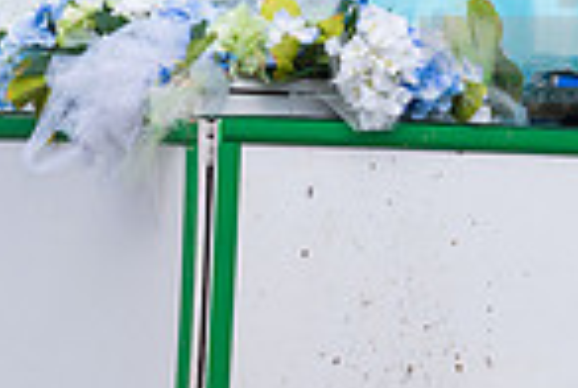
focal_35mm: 218
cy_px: -34
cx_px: 542
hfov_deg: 9.4
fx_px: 3507
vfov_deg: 6.3
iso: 110
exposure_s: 1/500
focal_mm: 55
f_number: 6.3
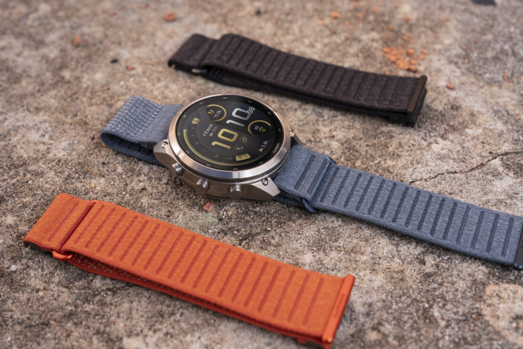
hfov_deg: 39.6
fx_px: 726
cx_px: 262
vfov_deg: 27.0
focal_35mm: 50
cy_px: 174
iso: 320
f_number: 7.1
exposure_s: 1/640
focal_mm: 50
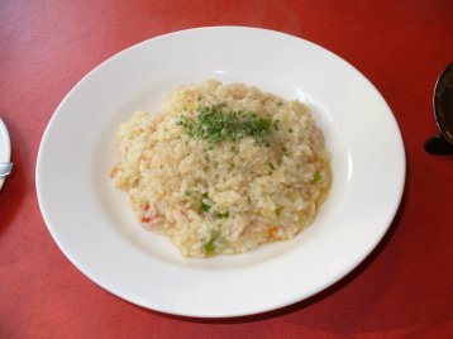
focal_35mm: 37
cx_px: 226
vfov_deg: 38.6
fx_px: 484
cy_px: 170
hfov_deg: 50.2
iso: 100
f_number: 2.8
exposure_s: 1/60
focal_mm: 6.1
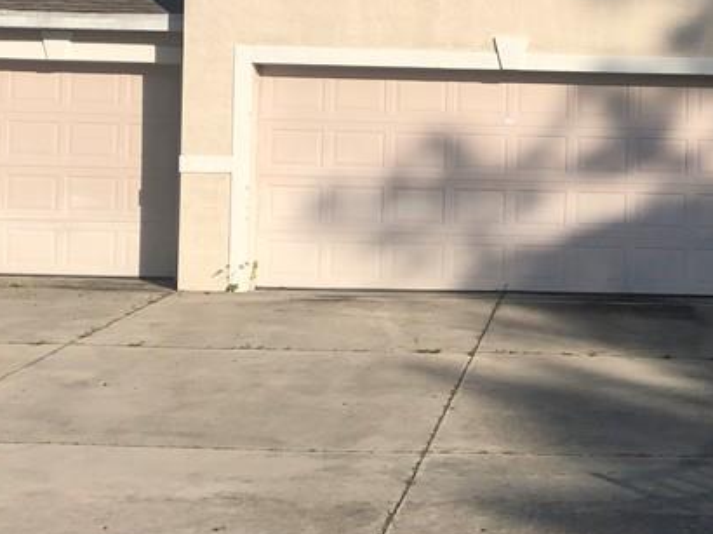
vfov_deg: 20.8
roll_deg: -2.3
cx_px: 649
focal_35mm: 70
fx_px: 1441
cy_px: 139
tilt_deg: +0.0
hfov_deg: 26.8
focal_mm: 3.99
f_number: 1.8
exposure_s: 1/3040
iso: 25
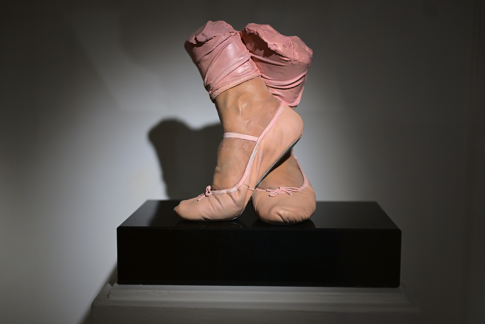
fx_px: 674
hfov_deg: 39.6
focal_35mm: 50
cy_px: 162
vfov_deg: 27.0
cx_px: 242
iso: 900
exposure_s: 1/200
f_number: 1.8
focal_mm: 50
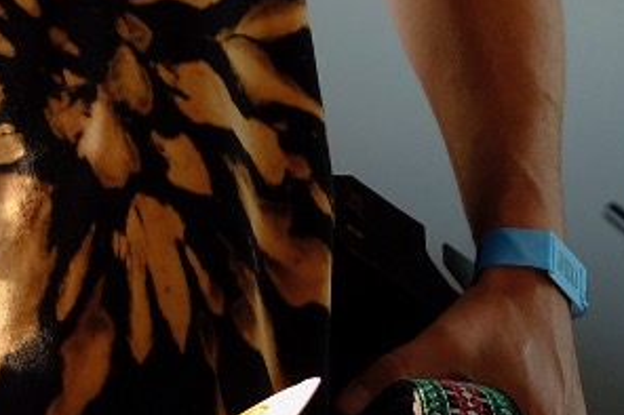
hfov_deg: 6.5
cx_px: 297
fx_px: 5509
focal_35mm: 318
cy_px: -421
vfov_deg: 4.3
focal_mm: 35
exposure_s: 1/420
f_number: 2
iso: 200
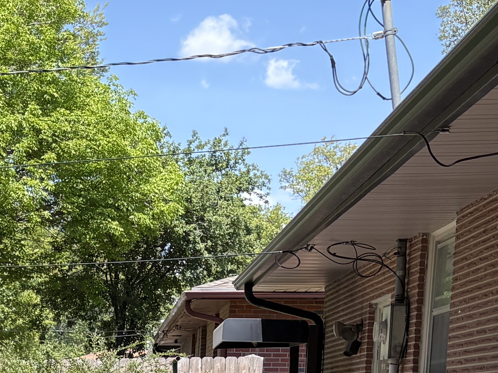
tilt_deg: -4.3
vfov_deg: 13.5
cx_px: -265
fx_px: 1482
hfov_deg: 17.1
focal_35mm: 103
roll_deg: -1.4
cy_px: 553
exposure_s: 1/873
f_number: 1.6
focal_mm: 5.96
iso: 50
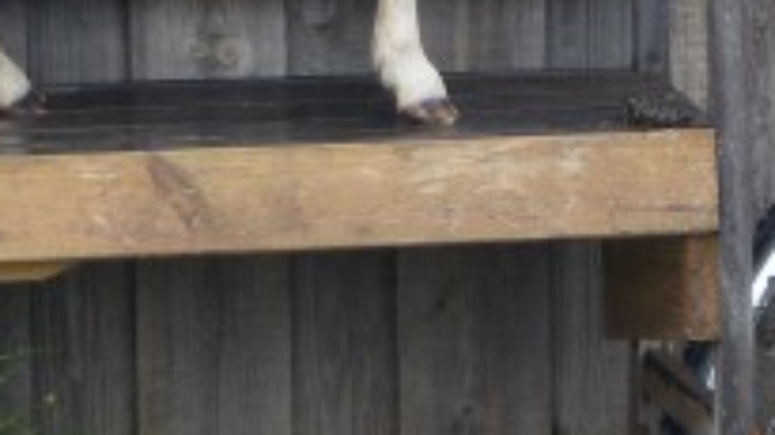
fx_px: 8749
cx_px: 786
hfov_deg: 5.1
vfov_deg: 2.8
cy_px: -38
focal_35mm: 426
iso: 100
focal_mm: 20.5
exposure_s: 1/125
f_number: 2.8
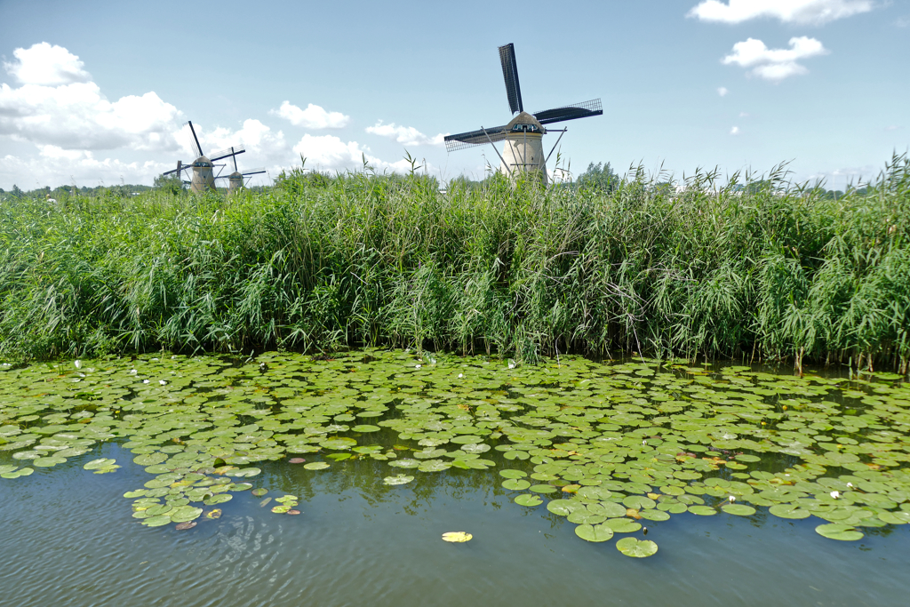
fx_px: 809
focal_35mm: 32
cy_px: 304
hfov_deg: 58.7
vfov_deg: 41.1
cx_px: 455
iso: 125
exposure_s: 1/1300
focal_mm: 11.6
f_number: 3
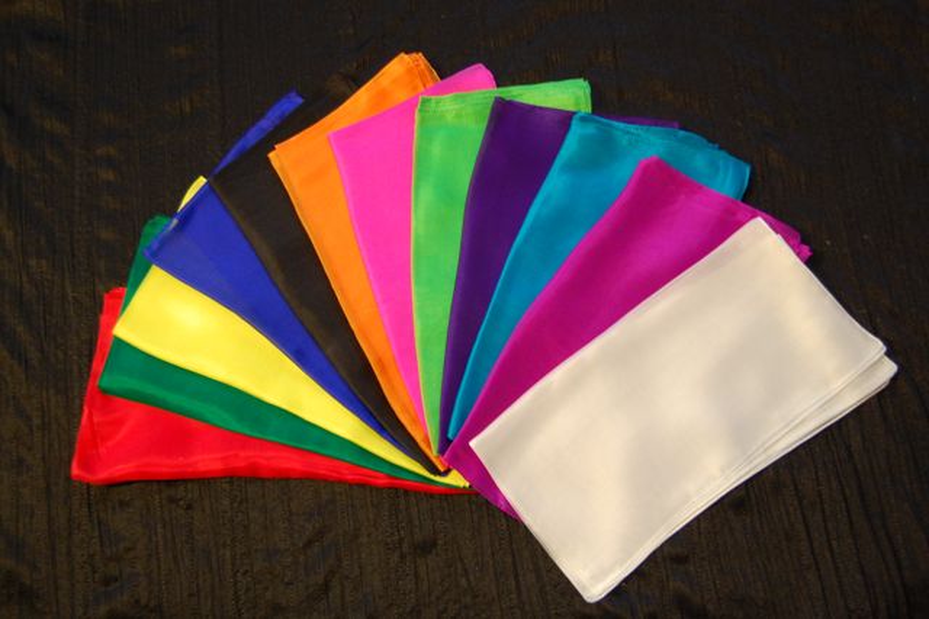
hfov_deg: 53.2
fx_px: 928
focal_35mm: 36
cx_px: 464
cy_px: 310
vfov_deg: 36.8
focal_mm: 24
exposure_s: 1/20
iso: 800
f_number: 4
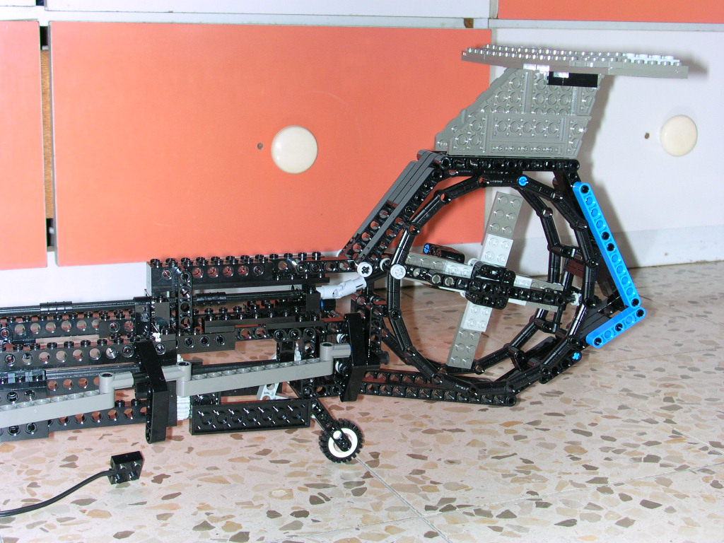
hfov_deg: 35.5
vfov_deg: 27.0
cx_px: 362
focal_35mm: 54
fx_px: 1129
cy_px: 272
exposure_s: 1/60
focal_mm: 8.2
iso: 100
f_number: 3.2
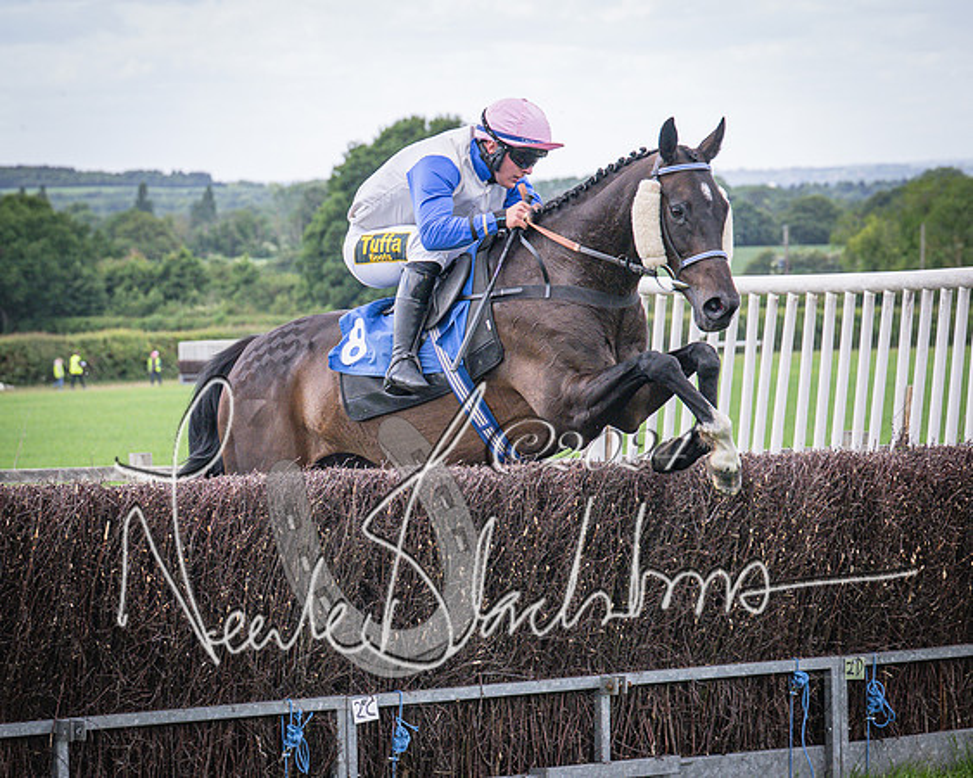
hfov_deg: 11.7
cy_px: 389
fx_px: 4731
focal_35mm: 164
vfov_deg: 9.4
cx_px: 400
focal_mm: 75
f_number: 4
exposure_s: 1/1600
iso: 400
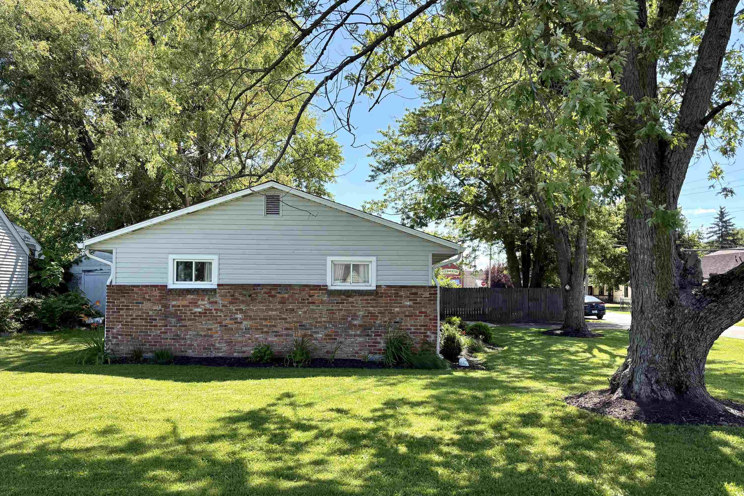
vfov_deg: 46.3
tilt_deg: +1.3
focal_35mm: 28
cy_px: 279
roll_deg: +0.0
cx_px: 362
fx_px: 579
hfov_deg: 65.5
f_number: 1.6
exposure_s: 1/1032
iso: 64
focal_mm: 5.96
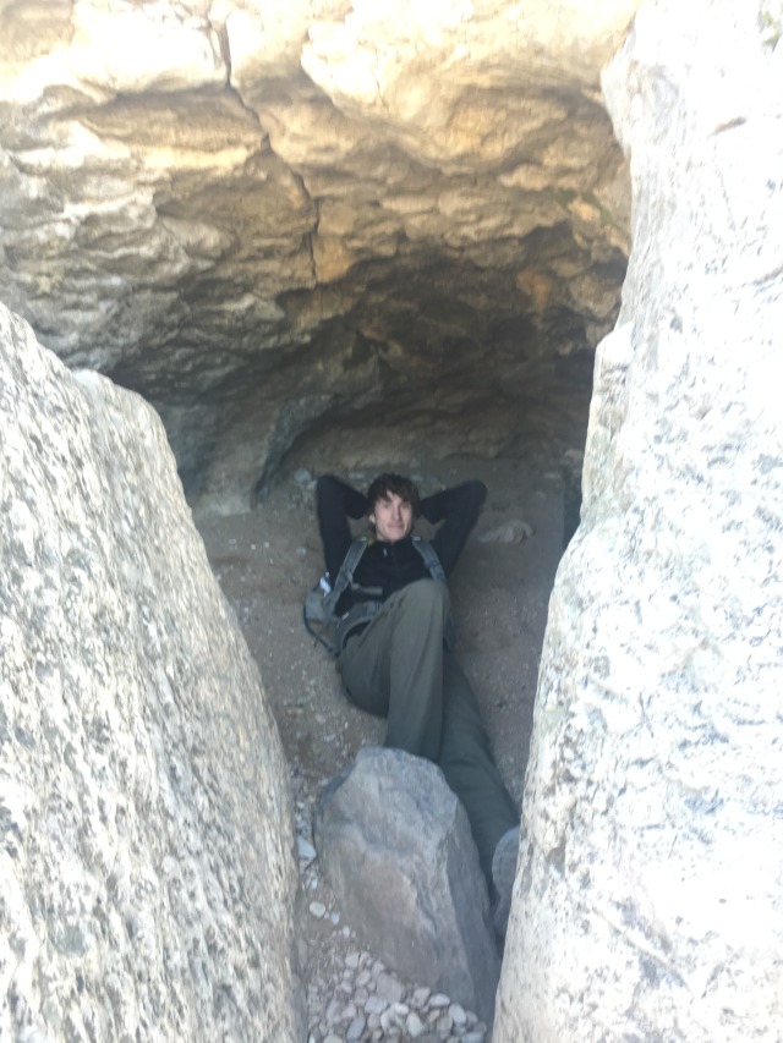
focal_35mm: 29
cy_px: 522
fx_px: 874
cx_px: 392
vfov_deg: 61.7
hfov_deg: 48.2
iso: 40
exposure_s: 1/30
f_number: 2.2
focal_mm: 4.15
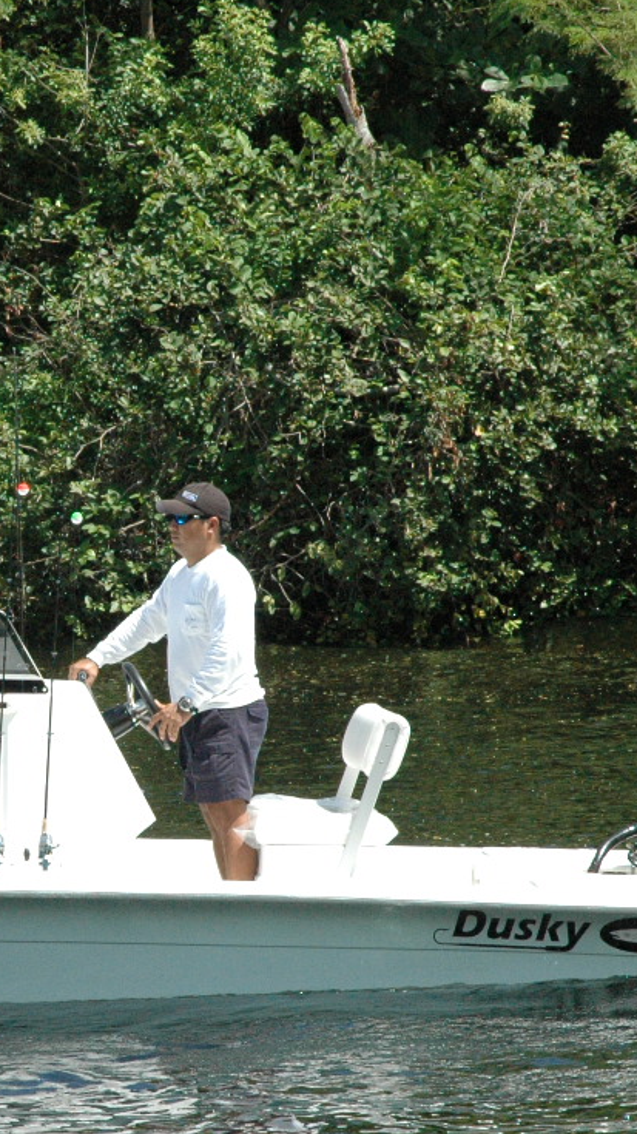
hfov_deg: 5.4
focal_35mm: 225
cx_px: 28
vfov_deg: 9.6
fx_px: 6762
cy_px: 713
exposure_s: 1/640
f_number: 13
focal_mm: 70
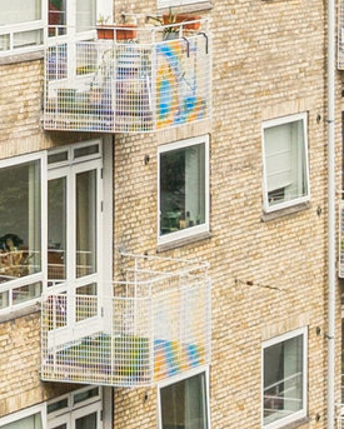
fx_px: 3127
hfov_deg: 6.3
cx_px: 343
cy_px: 389
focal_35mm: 246
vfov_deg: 7.8
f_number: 6.3
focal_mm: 30
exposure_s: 1/800
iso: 400
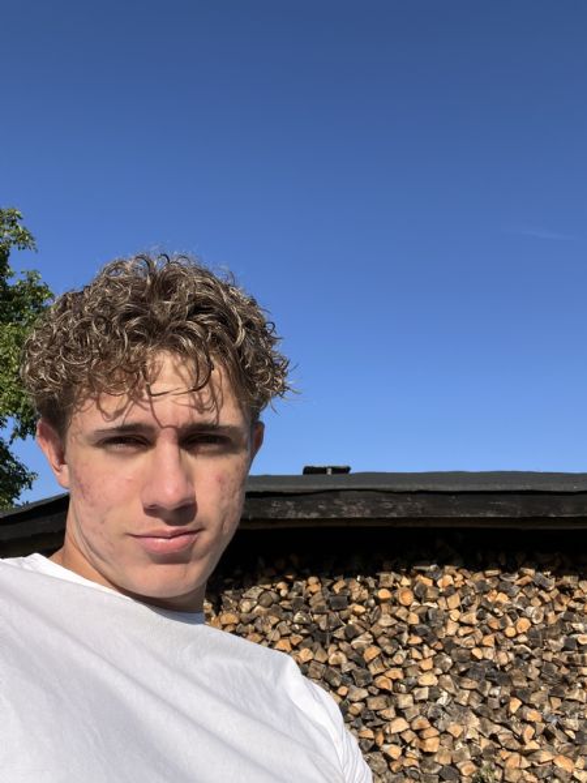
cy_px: 392
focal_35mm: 30
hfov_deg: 46.8
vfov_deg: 60.0
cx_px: 294
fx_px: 678
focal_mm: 2.71
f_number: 2.2
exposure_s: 1/1101
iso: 32
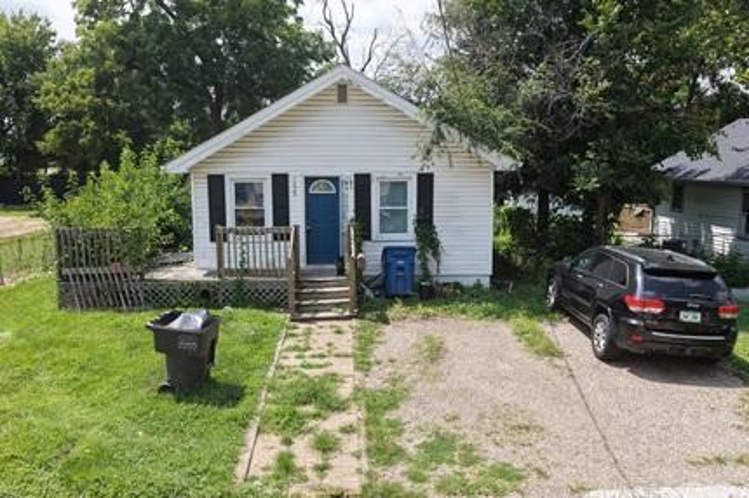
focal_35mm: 28
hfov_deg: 65.5
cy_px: 249
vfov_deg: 46.3
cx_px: 374
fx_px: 582
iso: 250
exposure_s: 1/1600
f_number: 2.8
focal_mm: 14.45
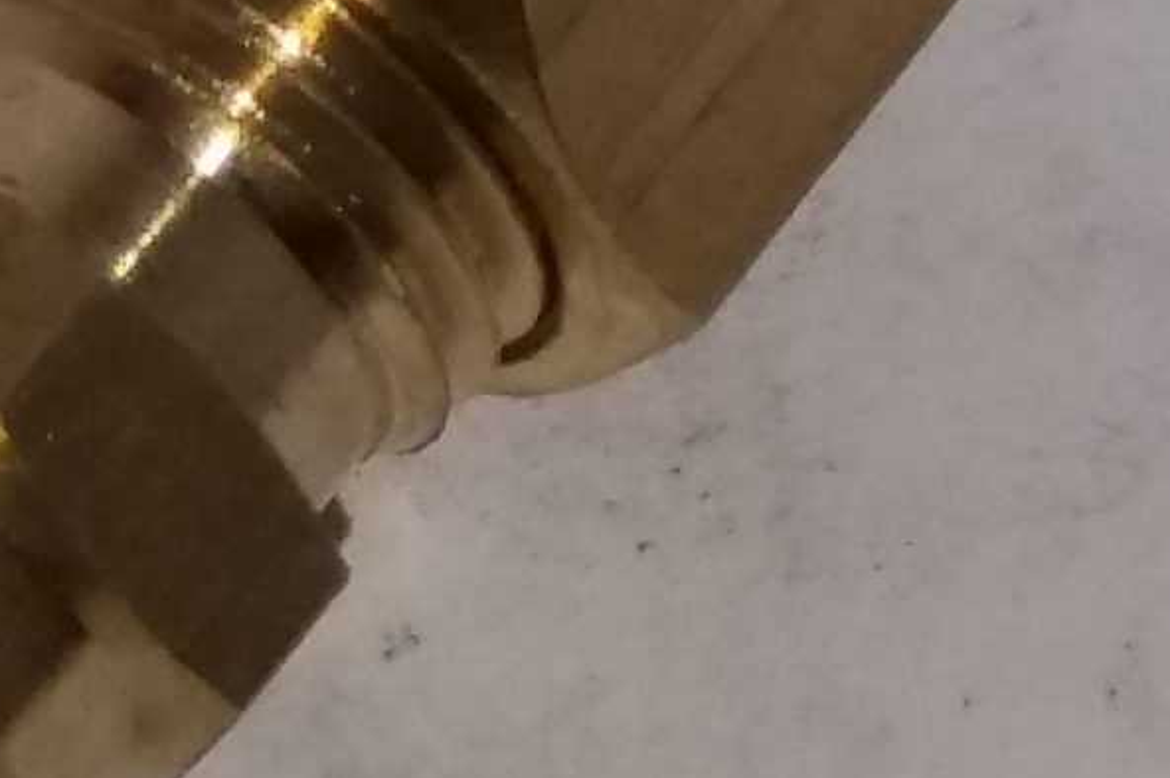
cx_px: -190
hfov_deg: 15.7
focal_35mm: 126
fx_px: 4093
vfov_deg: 10.9
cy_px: 506
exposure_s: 1/518
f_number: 1.9
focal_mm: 3.7
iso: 64
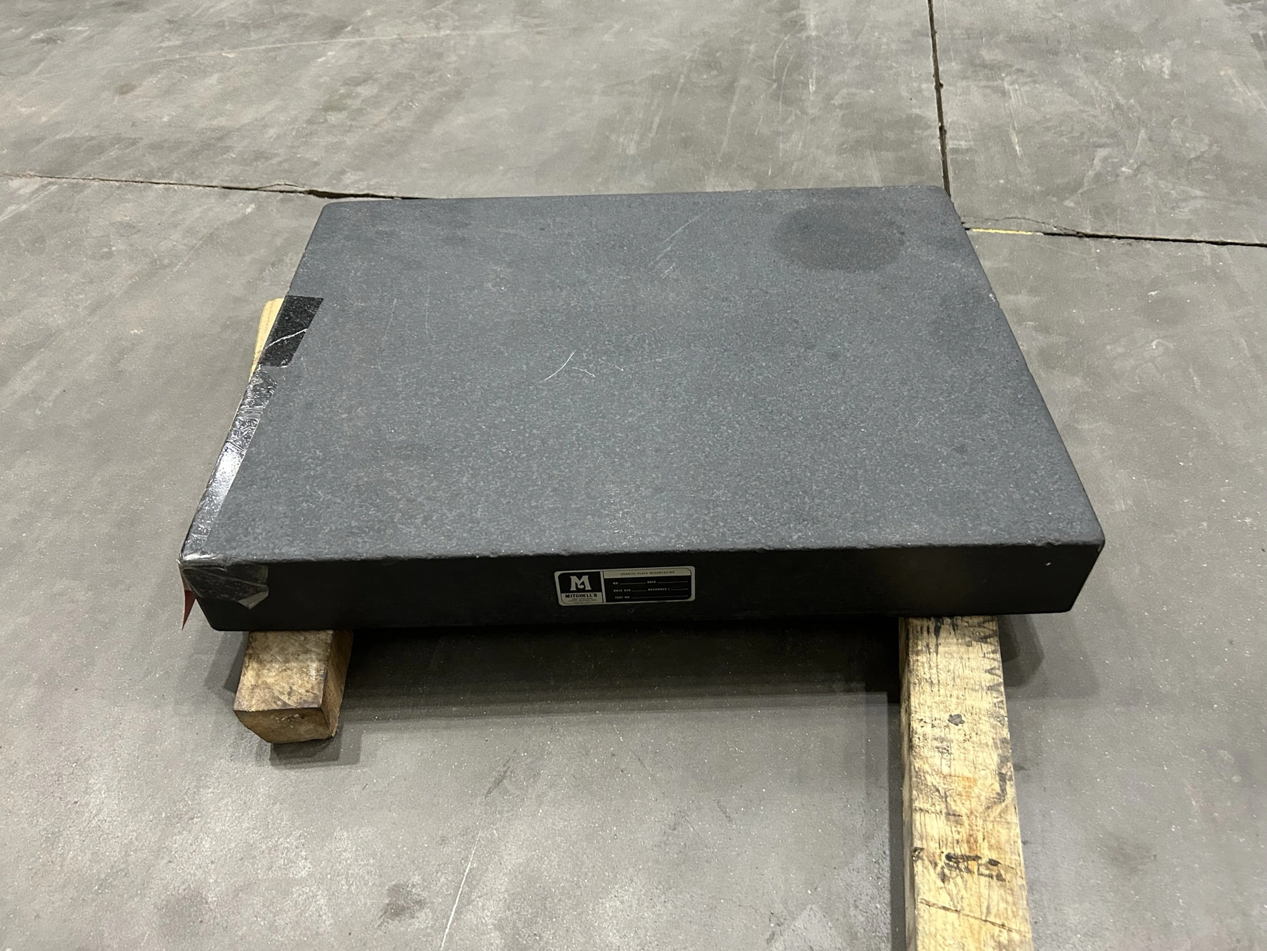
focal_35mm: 26
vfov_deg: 53.1
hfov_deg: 67.3
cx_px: 634
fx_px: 952
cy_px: 476
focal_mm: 5.7
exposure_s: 1/60
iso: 320
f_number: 1.5
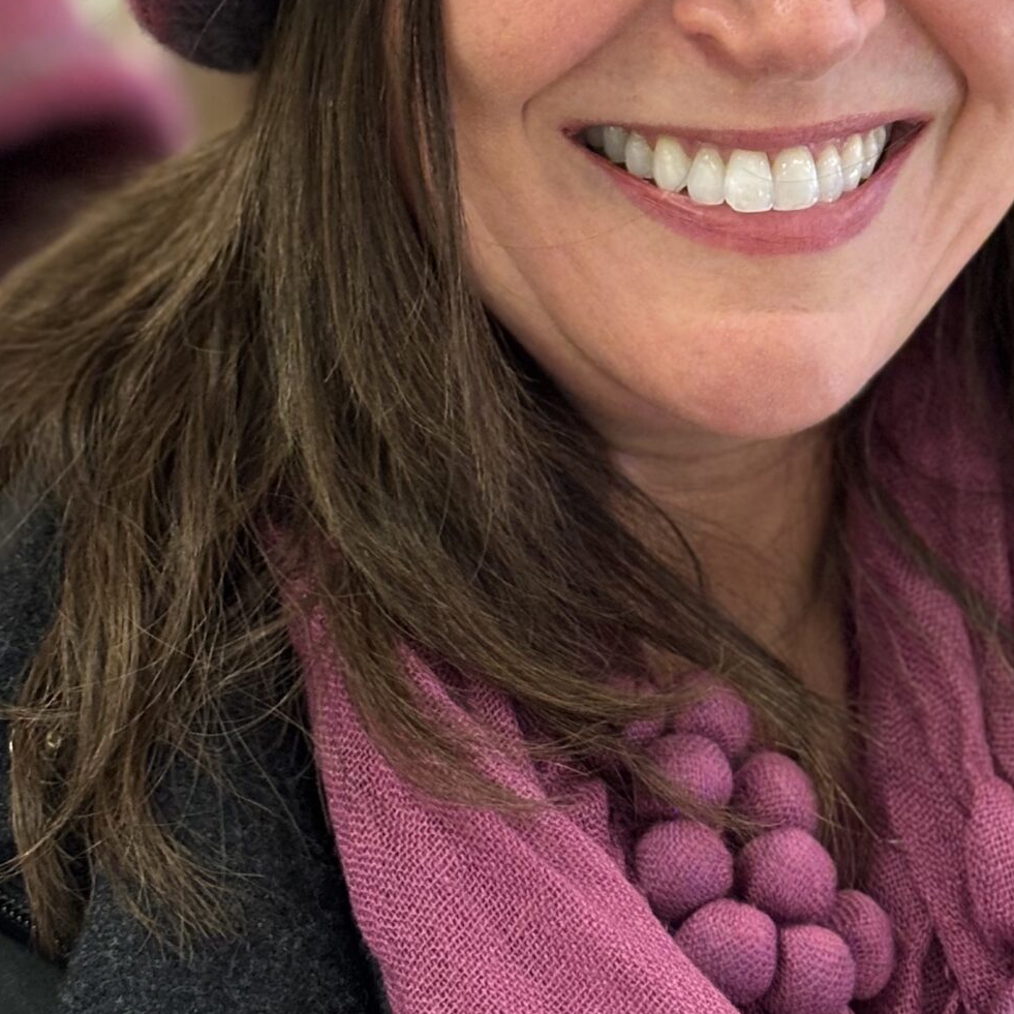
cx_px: 648
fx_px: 3977
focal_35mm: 120
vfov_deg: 14.4
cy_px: 78
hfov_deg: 14.5
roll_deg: -2.5
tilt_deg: -15.4
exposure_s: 1/40
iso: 250
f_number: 1.6
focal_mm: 5.96
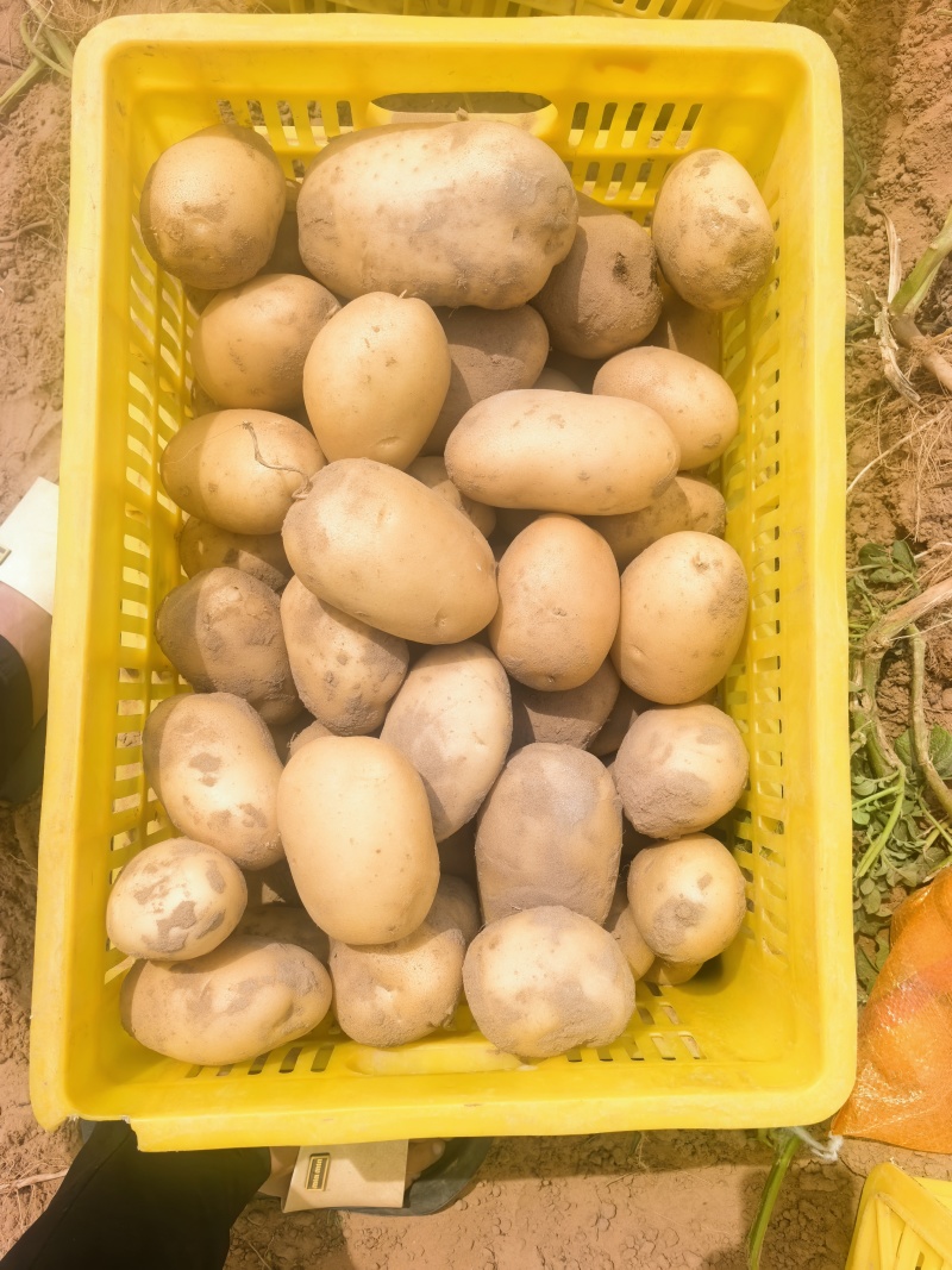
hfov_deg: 51.3
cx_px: 476
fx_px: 990
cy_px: 635
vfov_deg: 65.3
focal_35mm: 27
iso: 50
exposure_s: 1/1399
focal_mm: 6.98
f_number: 2
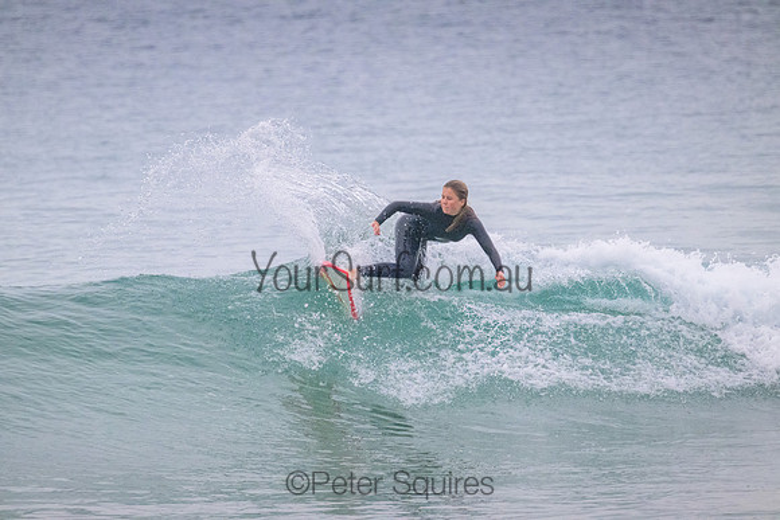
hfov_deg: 2.6
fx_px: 17337
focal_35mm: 800
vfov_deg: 1.7
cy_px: 260
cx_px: 390
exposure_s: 1/1250
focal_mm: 800
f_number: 11
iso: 8000
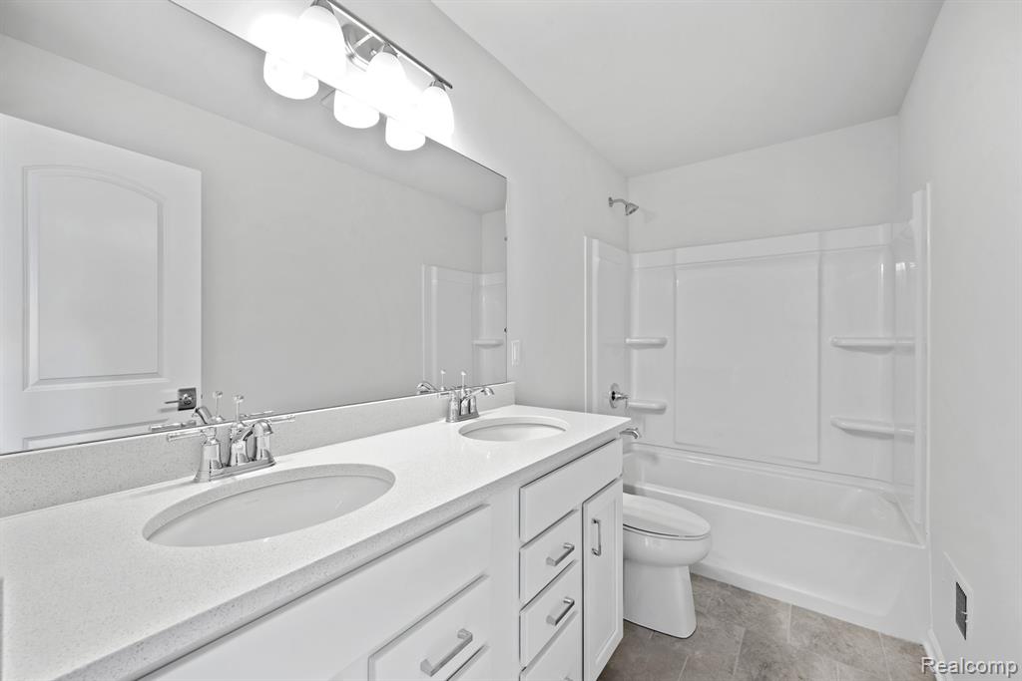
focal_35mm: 14
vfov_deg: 81.2
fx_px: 397
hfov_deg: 104.2
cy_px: 340
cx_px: 511
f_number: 9
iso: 80
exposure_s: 2
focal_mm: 14
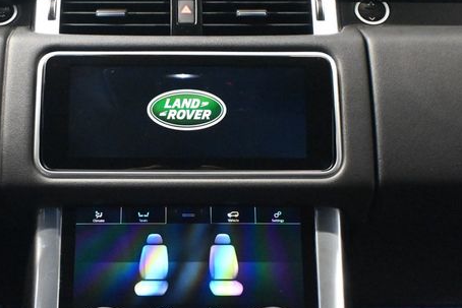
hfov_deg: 28.9
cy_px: 188
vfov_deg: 19.5
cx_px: 190
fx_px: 895
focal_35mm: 70
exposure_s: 1/50
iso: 12800
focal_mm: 33
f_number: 5
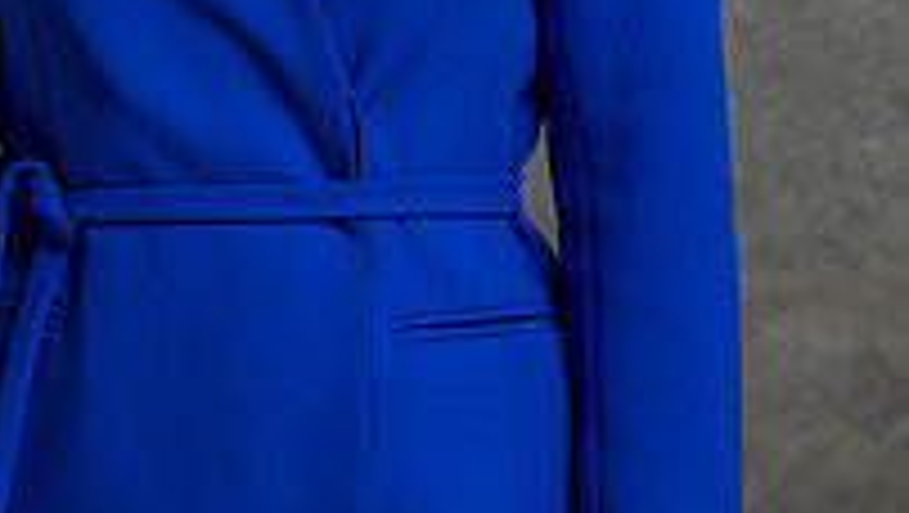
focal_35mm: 198
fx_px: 4776
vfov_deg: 6.1
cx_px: 238
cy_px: -338
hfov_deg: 10.8
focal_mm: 85
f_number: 4.5
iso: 125
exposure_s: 1/200
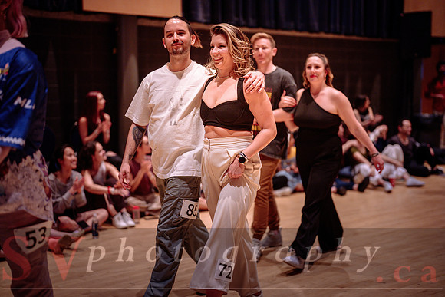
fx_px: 618
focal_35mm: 50
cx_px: 222
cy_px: 148
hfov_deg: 39.6
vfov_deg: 27.0
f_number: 1.2
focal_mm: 50
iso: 1600
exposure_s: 1/250
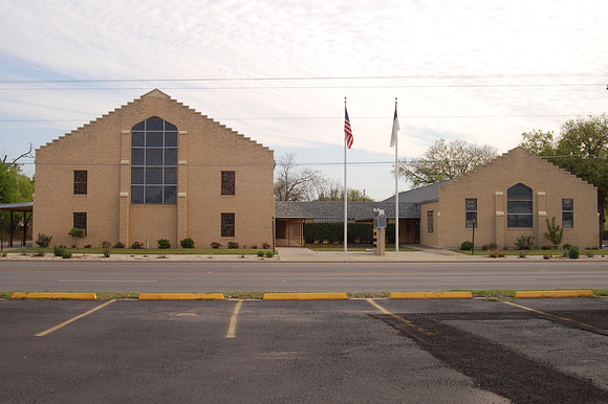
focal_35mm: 42
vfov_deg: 31.9
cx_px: 304
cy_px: 202
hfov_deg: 46.4
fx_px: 709
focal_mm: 28
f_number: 20
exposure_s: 1/160
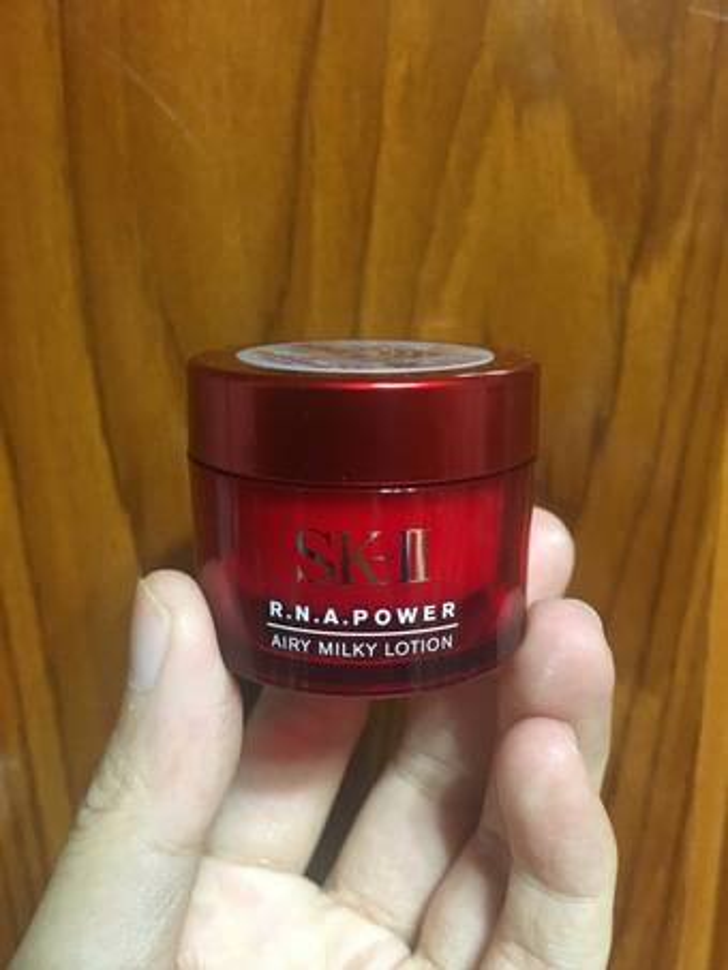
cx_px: 364
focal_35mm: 29
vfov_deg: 61.6
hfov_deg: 48.2
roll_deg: +0.6
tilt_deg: -11.0
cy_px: 485
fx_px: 813
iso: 200
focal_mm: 4.15
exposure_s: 1/15
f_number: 2.2
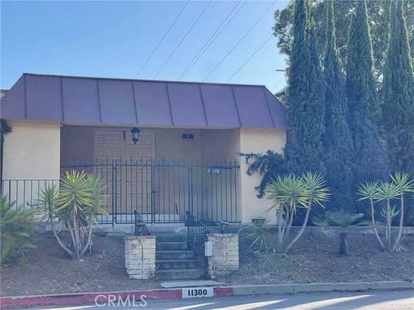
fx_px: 765
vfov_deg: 22.9
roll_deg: +0.3
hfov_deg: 30.3
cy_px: 155
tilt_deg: +5.2
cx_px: 207
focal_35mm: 64
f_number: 2.2
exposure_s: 1/681
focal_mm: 7.5
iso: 20
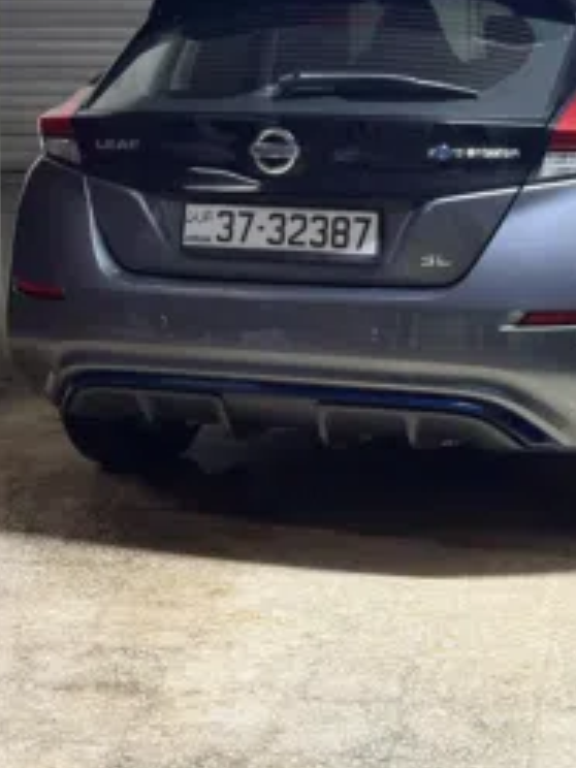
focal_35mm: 84
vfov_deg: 23.0
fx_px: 1864
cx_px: 403
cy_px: 164
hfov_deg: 17.5
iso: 320
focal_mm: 5.96
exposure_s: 1/20
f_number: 1.6
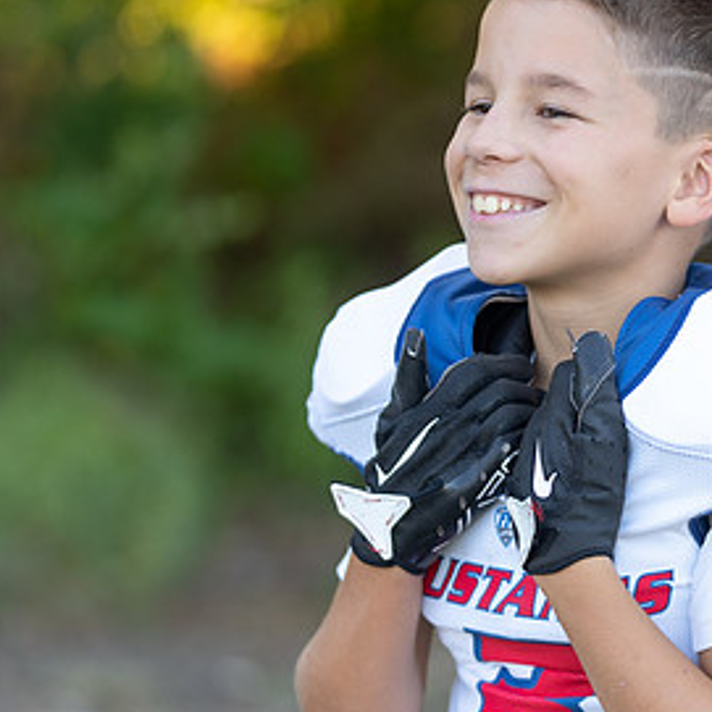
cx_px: 659
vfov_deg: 10.1
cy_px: 332
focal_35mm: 173
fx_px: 4026
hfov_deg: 10.1
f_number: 2.8
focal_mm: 95
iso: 250
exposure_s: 1/320
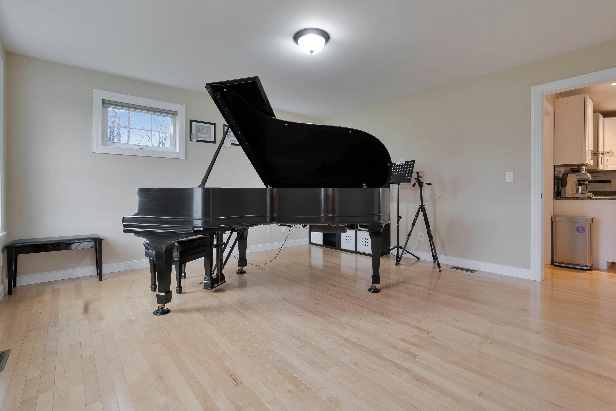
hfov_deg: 93.3
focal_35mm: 17
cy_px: 195
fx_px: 291
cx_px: 307
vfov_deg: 70.4
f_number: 8
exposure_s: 1/60
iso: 800
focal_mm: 16
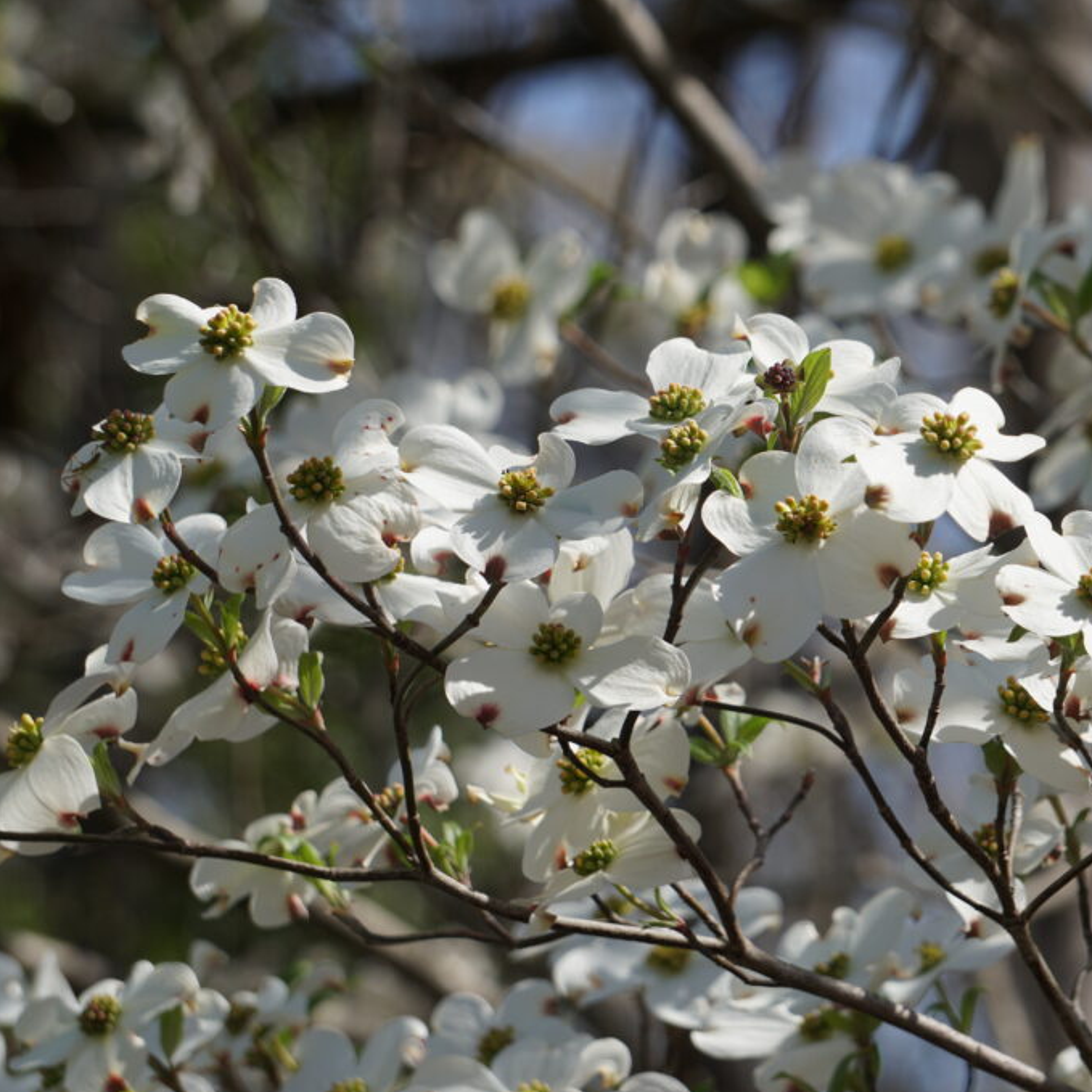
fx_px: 7482
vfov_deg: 8.3
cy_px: 546
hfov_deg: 8.3
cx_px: 716
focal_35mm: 210
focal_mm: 109
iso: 100
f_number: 8
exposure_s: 1/320
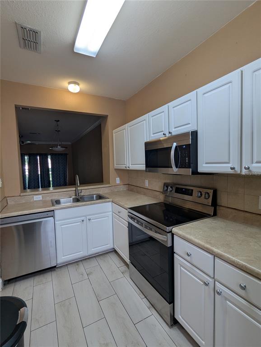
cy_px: 174
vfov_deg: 94.4
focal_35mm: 16
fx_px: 160
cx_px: 130
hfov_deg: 78.2
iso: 68
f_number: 2.2
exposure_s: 1/60
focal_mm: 2.35
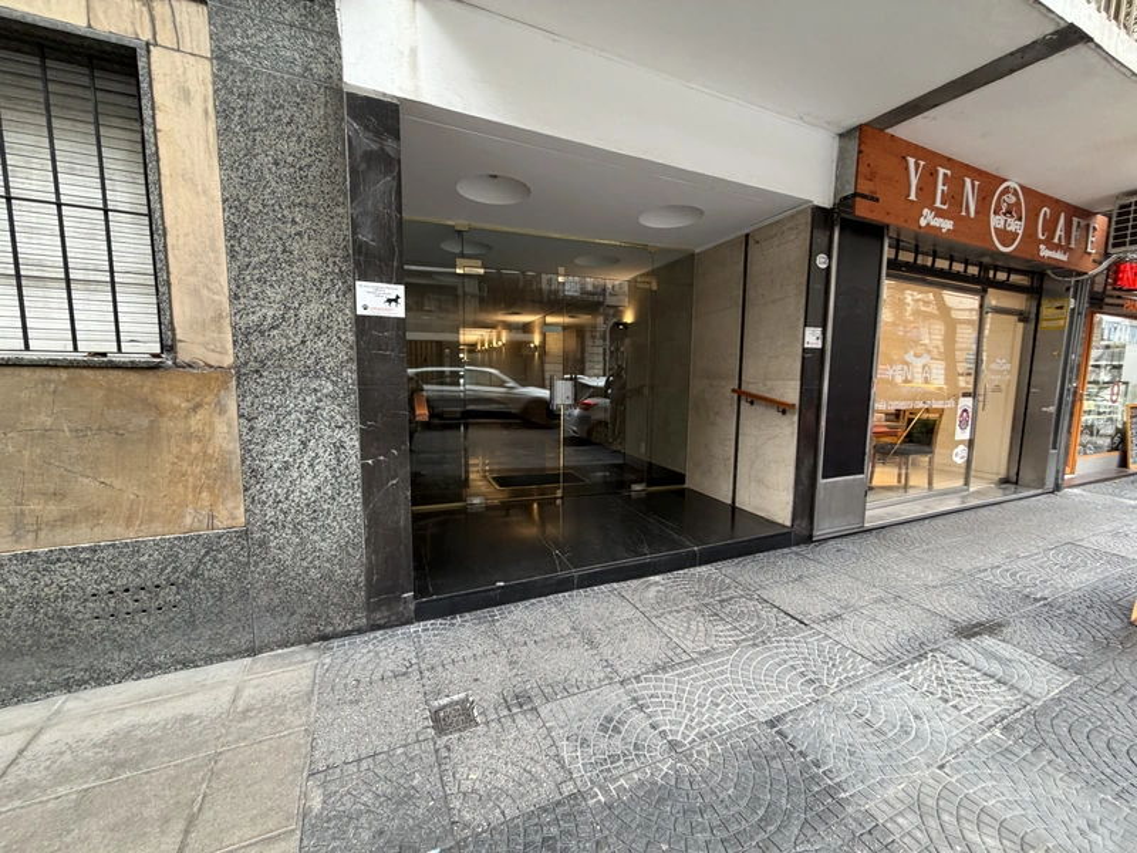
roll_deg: +0.8
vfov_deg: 85.7
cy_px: 426
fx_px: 460
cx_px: 568
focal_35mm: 14
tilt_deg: -5.7
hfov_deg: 102.1
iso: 200
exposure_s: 1/50
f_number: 2.2
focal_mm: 2.22
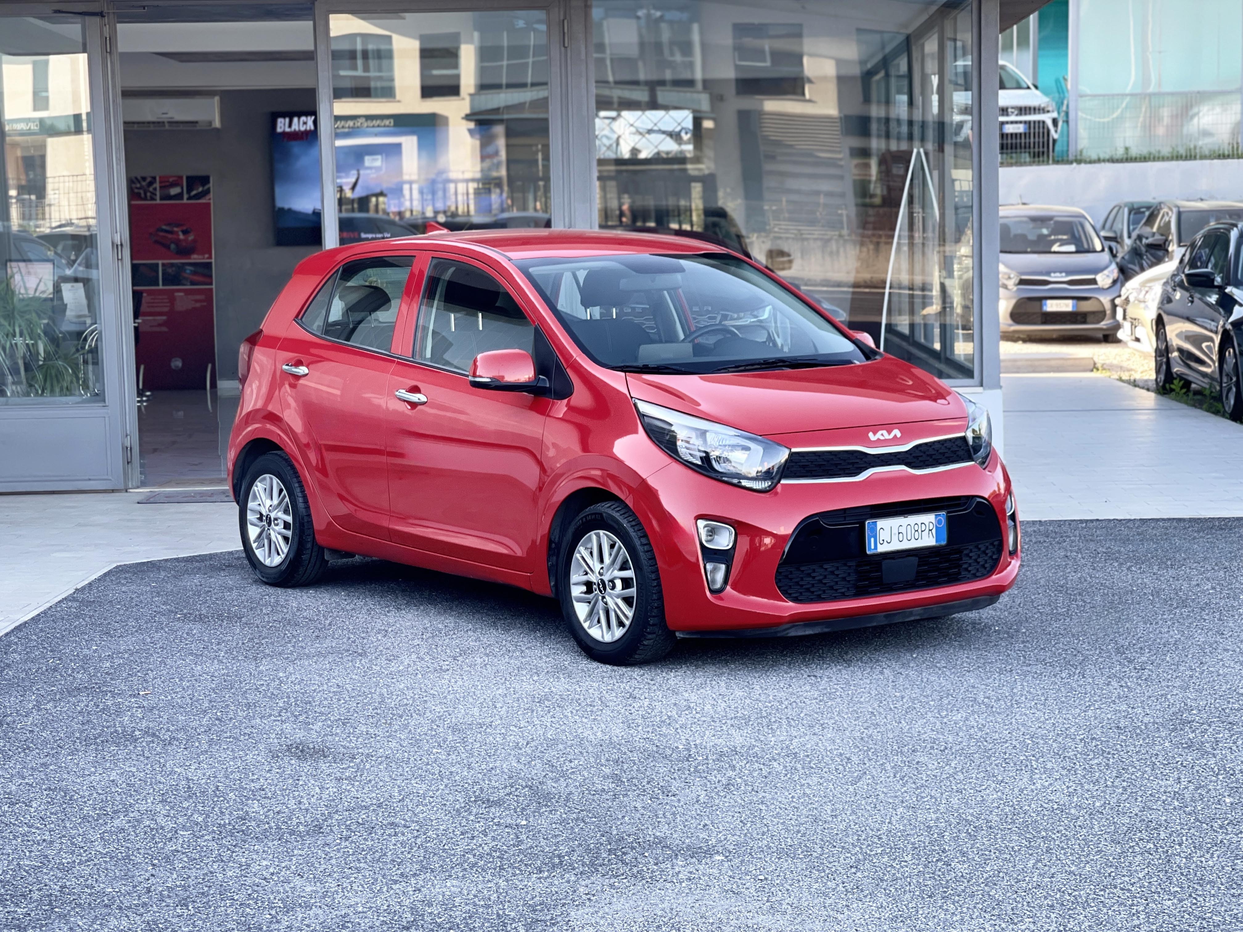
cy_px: 466
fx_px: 2298
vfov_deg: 22.9
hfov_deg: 30.3
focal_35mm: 64
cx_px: 622
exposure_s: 1/121
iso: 50
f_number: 2.2
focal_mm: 7.5
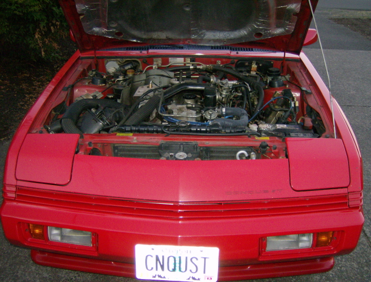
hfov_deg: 51.1
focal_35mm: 36
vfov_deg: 40.0
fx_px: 388
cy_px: 141
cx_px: 186
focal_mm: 6
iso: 200
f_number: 2.8
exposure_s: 1/60
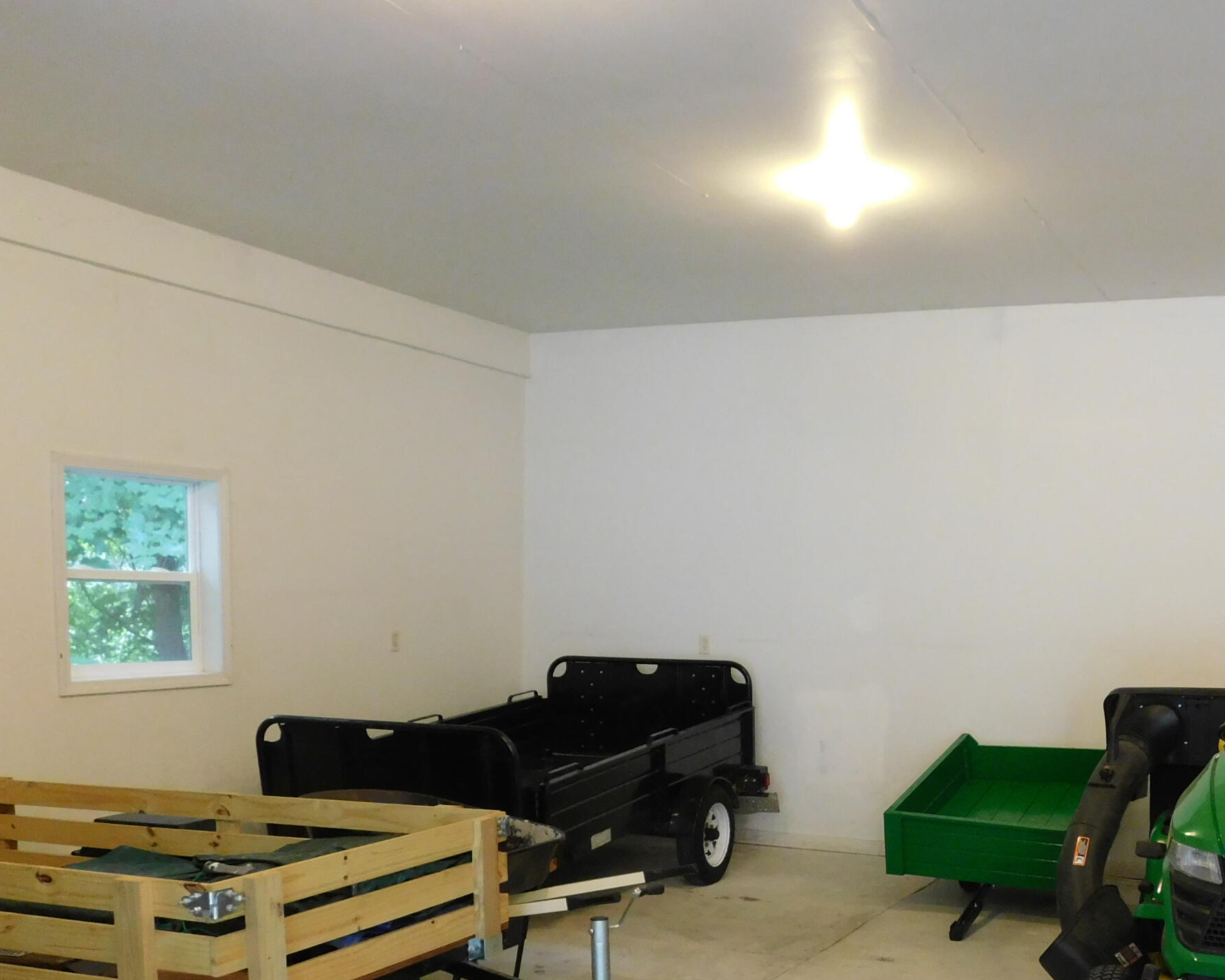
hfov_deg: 46.9
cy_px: 744
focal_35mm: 38
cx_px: 852
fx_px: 1378
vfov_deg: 38.1
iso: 400
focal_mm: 4
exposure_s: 1/25
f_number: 3
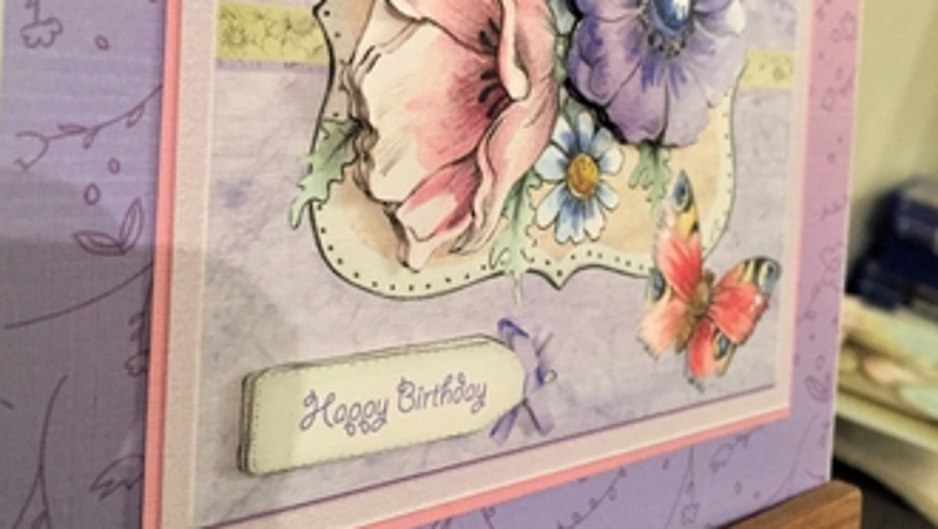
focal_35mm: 43
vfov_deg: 27.2
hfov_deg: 47.3
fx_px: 1070
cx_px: 470
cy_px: 108
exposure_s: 1/20
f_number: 2.2
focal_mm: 4.15
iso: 250
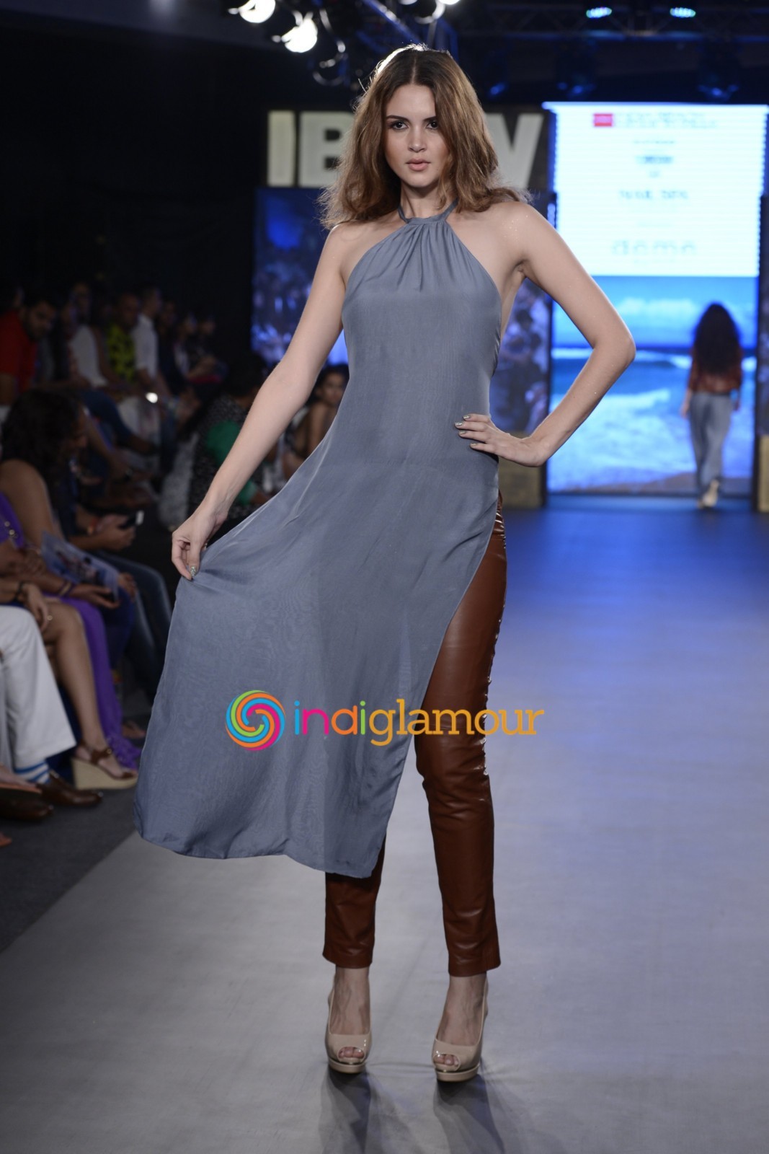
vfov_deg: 28.8
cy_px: 577
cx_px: 384
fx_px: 2242
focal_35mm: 70
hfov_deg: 19.5
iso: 800
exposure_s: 1/250
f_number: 4.5
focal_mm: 70
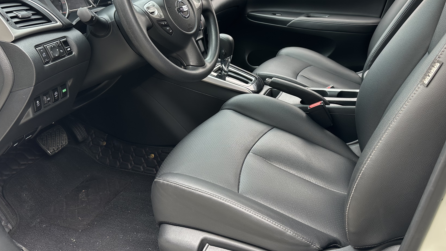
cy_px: 72
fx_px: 378
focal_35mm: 32
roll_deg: -0.5
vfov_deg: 36.1
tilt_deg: -16.9
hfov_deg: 60.8
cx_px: 252
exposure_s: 1/142
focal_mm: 6.86
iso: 100
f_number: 1.78
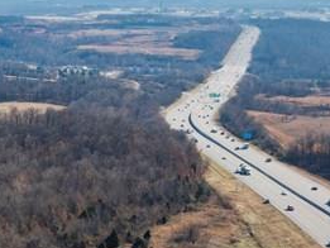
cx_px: -145
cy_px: 295
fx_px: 973
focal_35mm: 102
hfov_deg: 17.5
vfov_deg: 14.1
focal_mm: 4.73
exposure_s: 1/950
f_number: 2.2
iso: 100
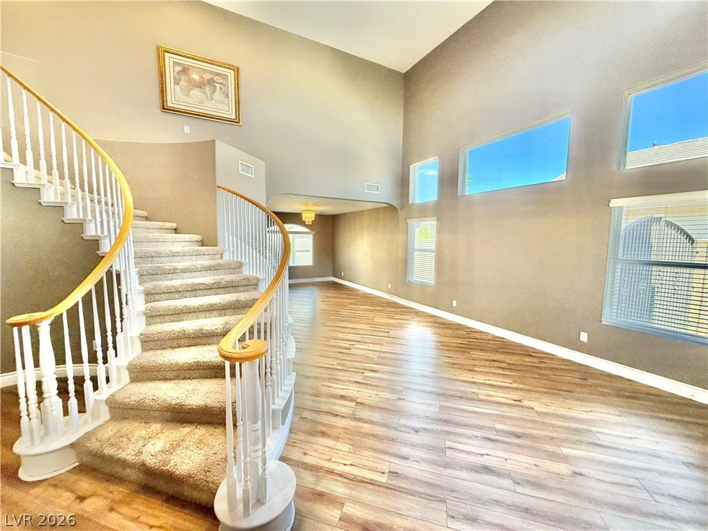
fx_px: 286
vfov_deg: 85.7
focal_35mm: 14
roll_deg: -0.3
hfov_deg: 102.1
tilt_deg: -5.1
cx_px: 354
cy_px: 266
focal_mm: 2.22
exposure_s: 1/60
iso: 250
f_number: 2.2
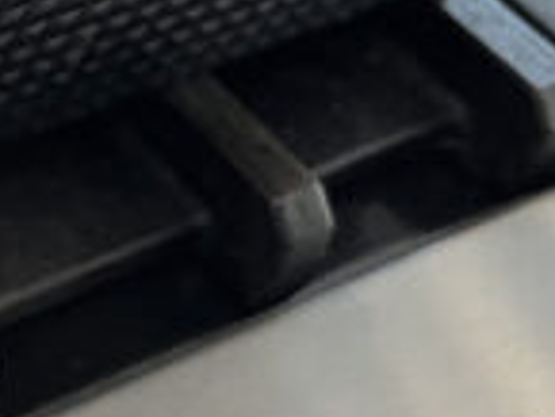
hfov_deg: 16.1
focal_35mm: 111
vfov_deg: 12.8
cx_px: -295
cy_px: -170
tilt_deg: -38.1
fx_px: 1781
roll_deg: -6.2
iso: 160
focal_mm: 5.7
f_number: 1.5
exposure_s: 1/60
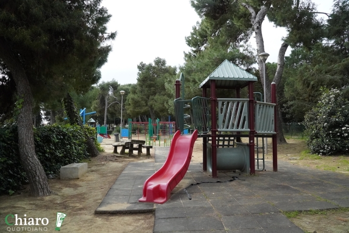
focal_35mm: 27
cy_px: 116
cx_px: 174
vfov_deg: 48.0
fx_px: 262
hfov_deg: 67.4
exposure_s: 1/2000
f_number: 8
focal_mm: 18
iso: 4000
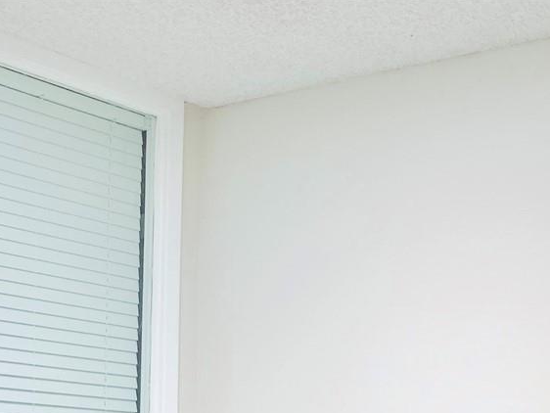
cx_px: 481
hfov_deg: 25.6
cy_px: 583
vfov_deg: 18.1
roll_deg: -2.1
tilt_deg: -4.5
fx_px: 1176
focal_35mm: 74
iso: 80
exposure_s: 1/60
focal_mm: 4.25
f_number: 1.8
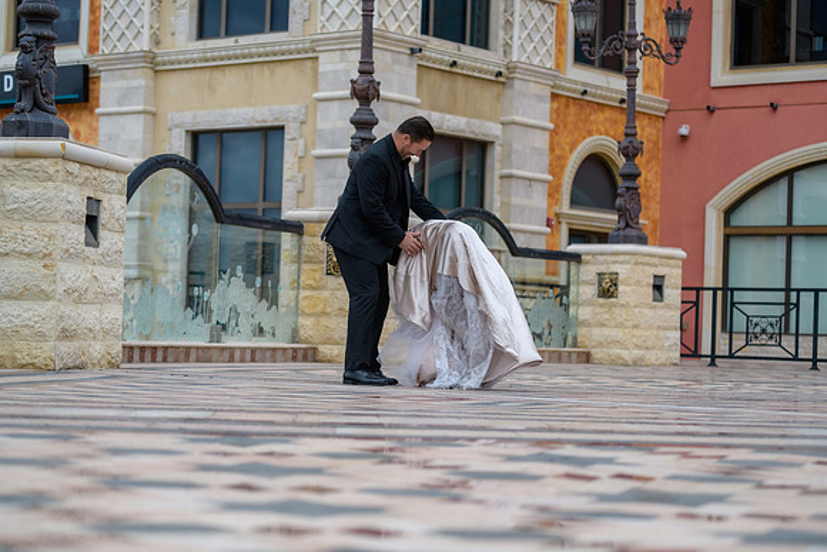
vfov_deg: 17.1
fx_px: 1838
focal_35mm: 80
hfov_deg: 25.4
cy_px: 276
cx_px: 414
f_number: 2.8
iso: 400
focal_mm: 80
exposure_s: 1/3200
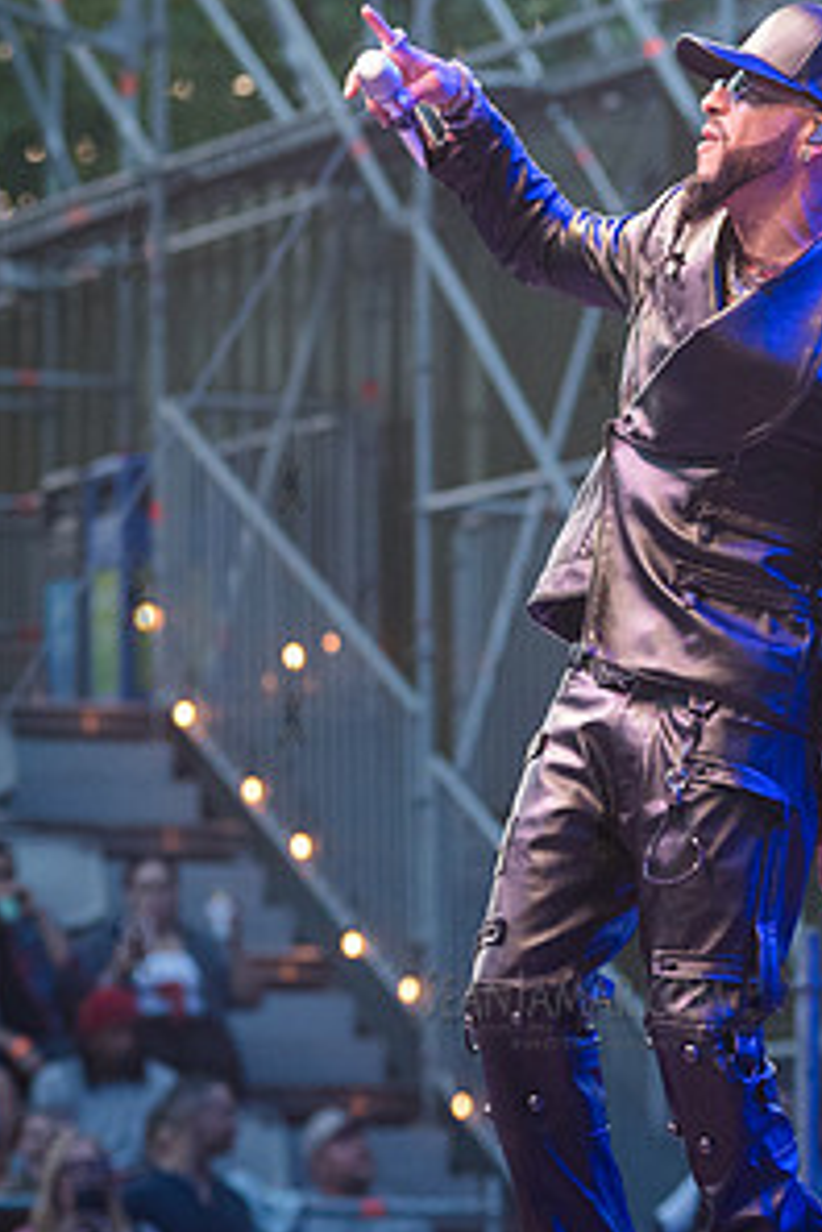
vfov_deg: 7.3
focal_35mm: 282
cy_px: 579
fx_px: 9658
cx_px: 797
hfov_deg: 4.9
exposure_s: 1/400
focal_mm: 120
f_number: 4
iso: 2500
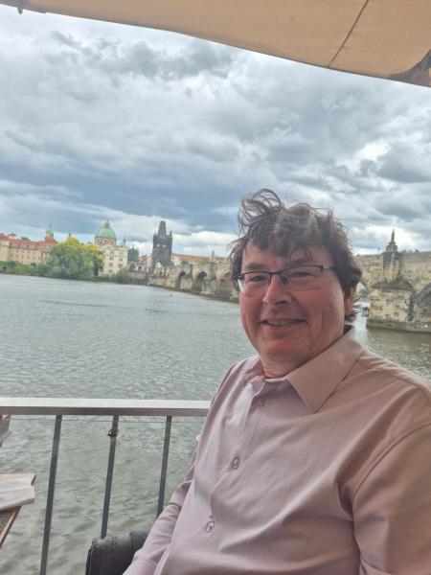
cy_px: 288
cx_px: 216
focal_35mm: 23
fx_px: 382
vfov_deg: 73.9
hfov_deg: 58.9
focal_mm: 5.4
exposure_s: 1/1018
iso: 25
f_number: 1.8
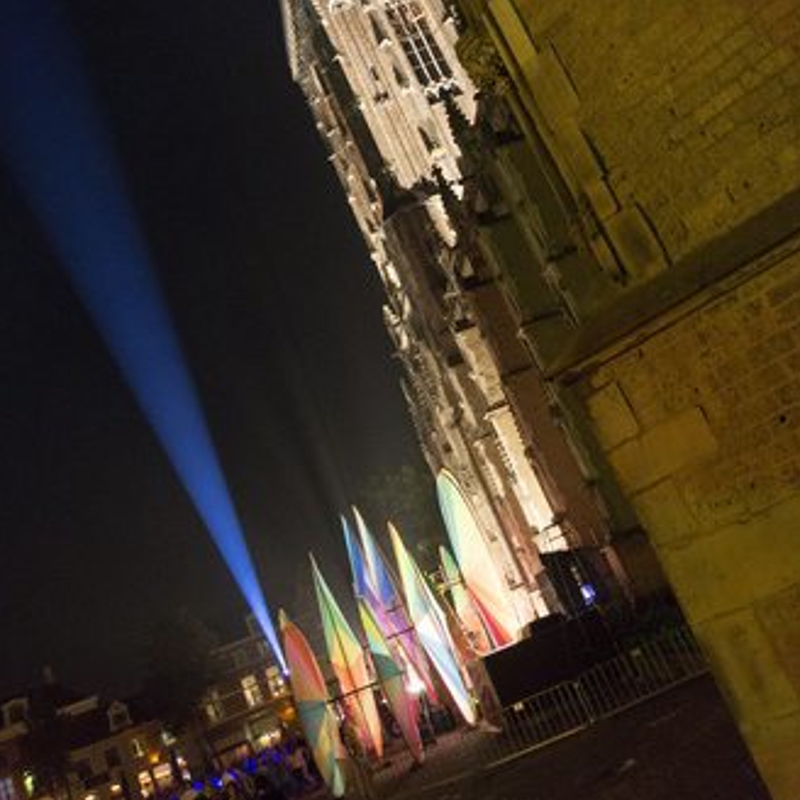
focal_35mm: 35
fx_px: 915
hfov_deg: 47.2
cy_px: 334
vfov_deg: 47.0
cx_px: 399
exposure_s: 1/8
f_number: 3.5
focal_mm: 18
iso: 1600
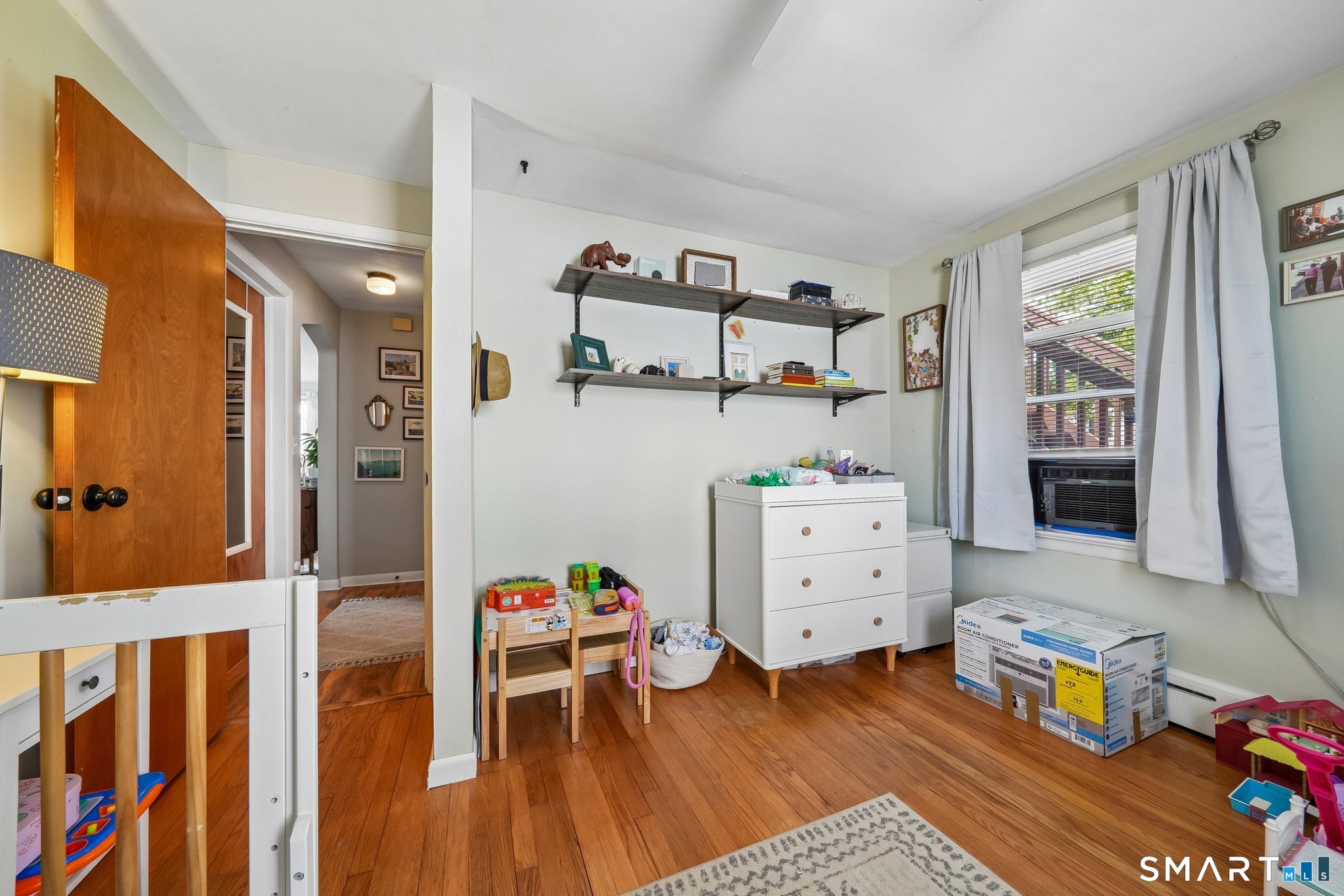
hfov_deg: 112.6
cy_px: 448
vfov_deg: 90.0
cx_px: 672
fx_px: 448
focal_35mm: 12
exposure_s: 1/3.33
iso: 400
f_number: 16
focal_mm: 12
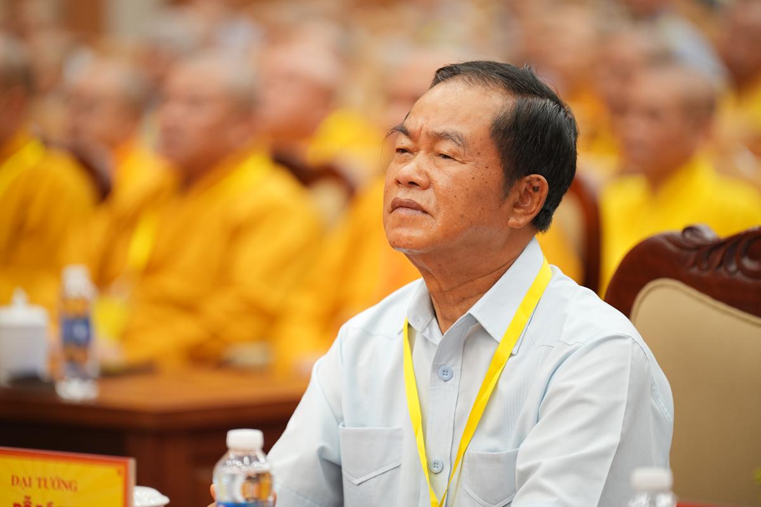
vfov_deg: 6.9
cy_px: 254
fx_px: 4227
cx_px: 380
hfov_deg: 10.3
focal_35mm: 200
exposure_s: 1/125
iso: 1600
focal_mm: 200
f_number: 2.8
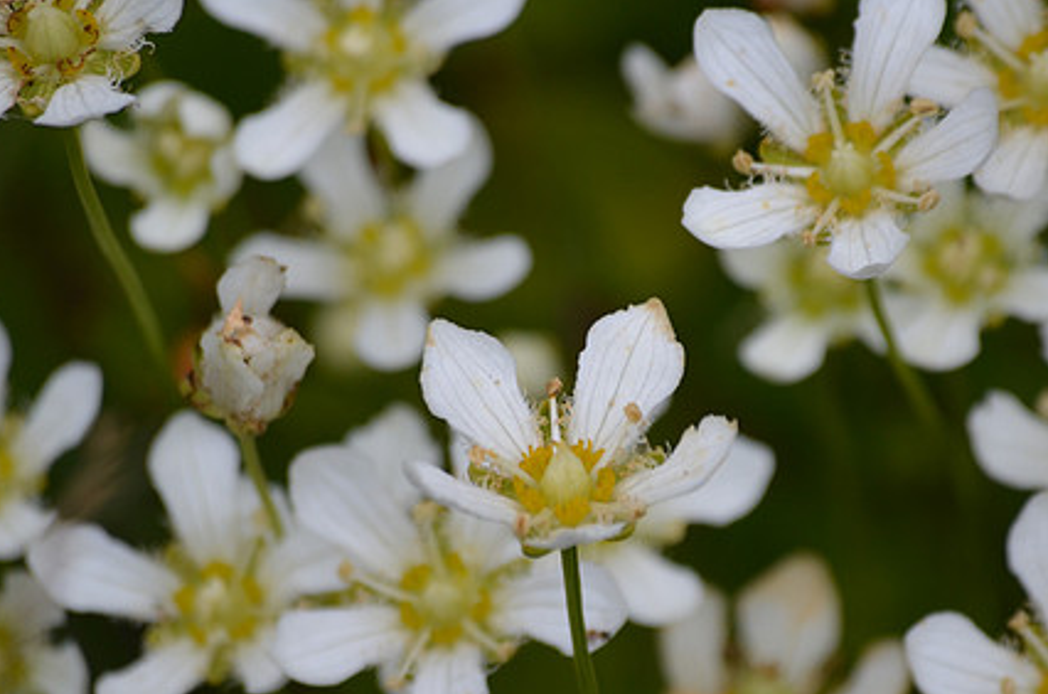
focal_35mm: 613
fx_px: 17805
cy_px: 386
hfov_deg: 3.4
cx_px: 581
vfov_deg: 2.2
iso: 400
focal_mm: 300
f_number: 5.6
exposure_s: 1/1250
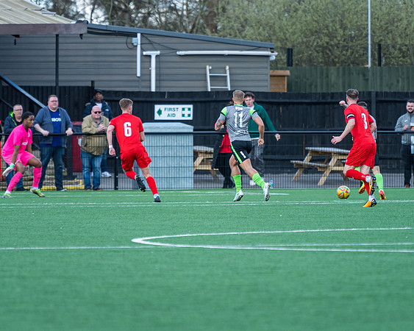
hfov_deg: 4.1
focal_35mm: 473
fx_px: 5794
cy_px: 166
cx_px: 248
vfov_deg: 3.3
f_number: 4
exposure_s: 1/800
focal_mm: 280
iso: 400
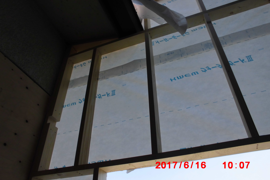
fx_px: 210
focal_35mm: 28
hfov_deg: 65.5
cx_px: 132
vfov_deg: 46.4
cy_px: 82
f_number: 3.5
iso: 100
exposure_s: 1/400
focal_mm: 4.6
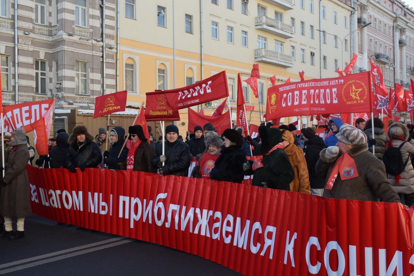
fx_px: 449
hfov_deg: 49.5
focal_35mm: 39
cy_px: 138
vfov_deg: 34.2
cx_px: 207
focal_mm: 26
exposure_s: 1/250
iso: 360
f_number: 8
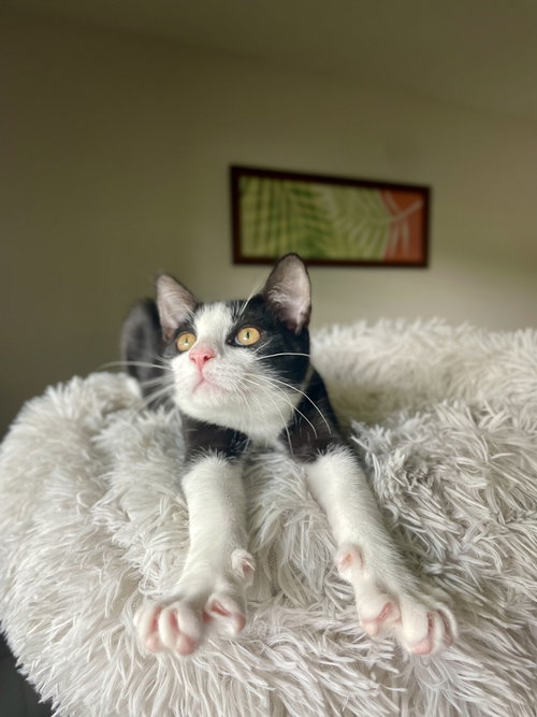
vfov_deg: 67.3
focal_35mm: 26
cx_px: 268
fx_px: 538
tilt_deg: -1.7
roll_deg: +1.3
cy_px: 358
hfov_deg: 53.0
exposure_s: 1/93
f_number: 1.6
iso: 125
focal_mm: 4.2
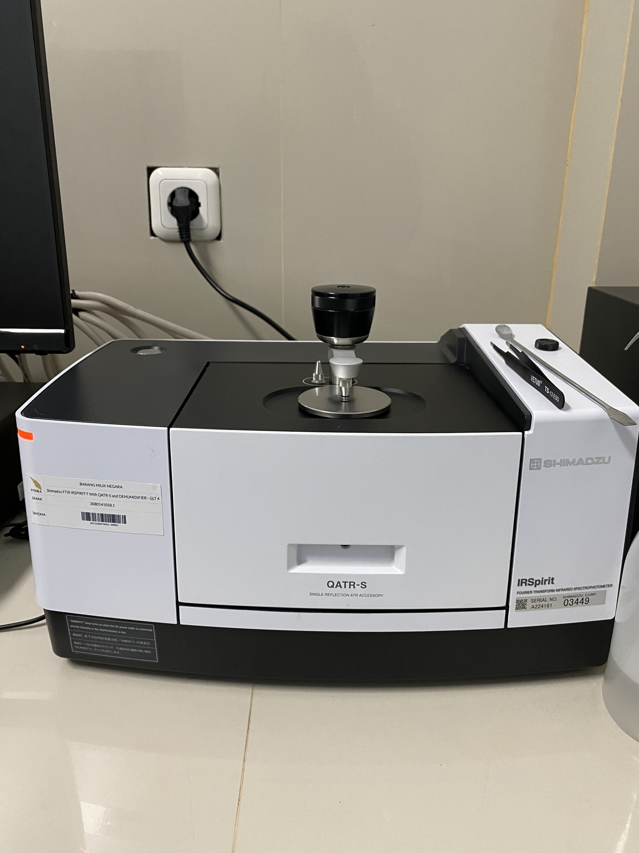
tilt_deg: -19.7
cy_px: 426
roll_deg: -1.3
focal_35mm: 26
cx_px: 320
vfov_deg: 67.3
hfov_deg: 53.1
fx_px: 640
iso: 200
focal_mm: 4.25
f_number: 1.8
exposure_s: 1/50
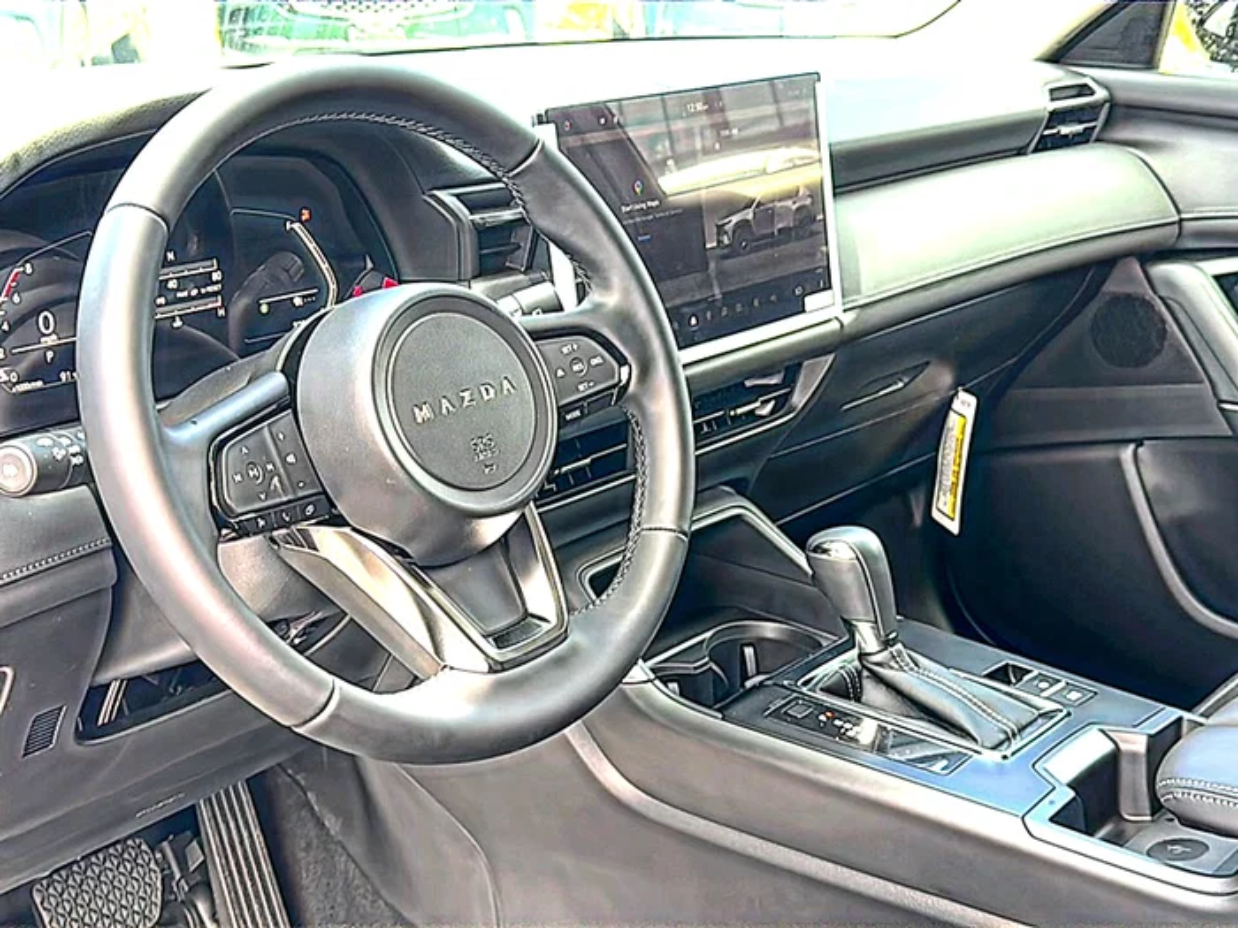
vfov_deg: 37.7
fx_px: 1359
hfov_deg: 49.0
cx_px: 619
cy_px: 464
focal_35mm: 38
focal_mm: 6.86
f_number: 1.78
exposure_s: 1/173
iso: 80
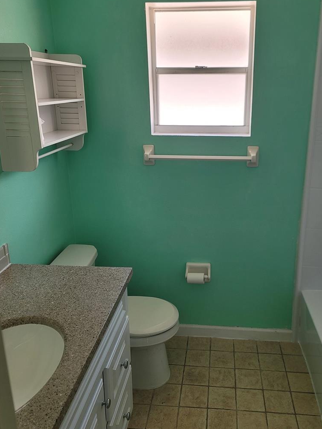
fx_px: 372
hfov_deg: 46.6
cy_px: 204
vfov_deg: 59.9
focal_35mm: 30
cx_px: 192
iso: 80
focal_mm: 7
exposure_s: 1/120
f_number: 1.8
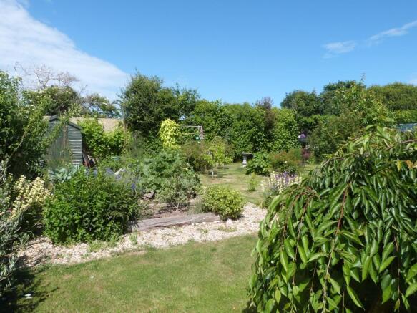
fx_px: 301
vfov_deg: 54.9
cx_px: 208
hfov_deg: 69.4
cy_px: 156
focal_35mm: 25
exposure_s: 1/320
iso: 100
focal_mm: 4.5
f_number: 5.6
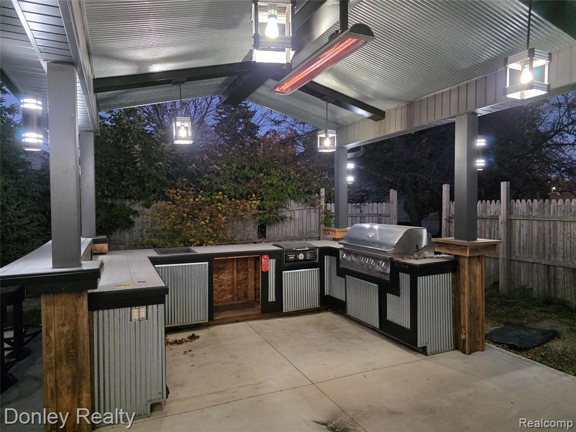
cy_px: 216
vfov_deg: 58.9
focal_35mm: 23
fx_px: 383
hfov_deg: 73.9
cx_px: 288
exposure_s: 1/120
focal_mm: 6.3
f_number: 1.7
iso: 2000
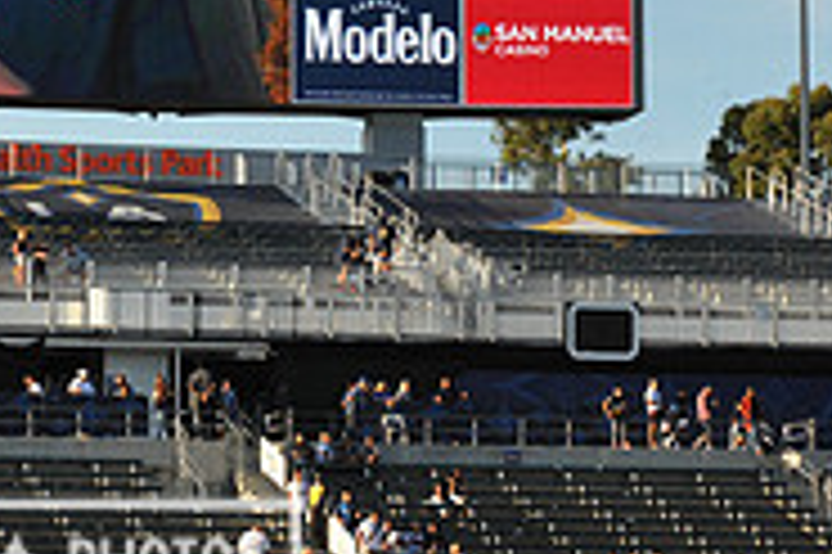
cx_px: -18
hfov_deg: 8.2
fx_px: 5796
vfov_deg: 5.4
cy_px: -117
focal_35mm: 251
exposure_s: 1/1000
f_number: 16
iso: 1600
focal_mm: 80
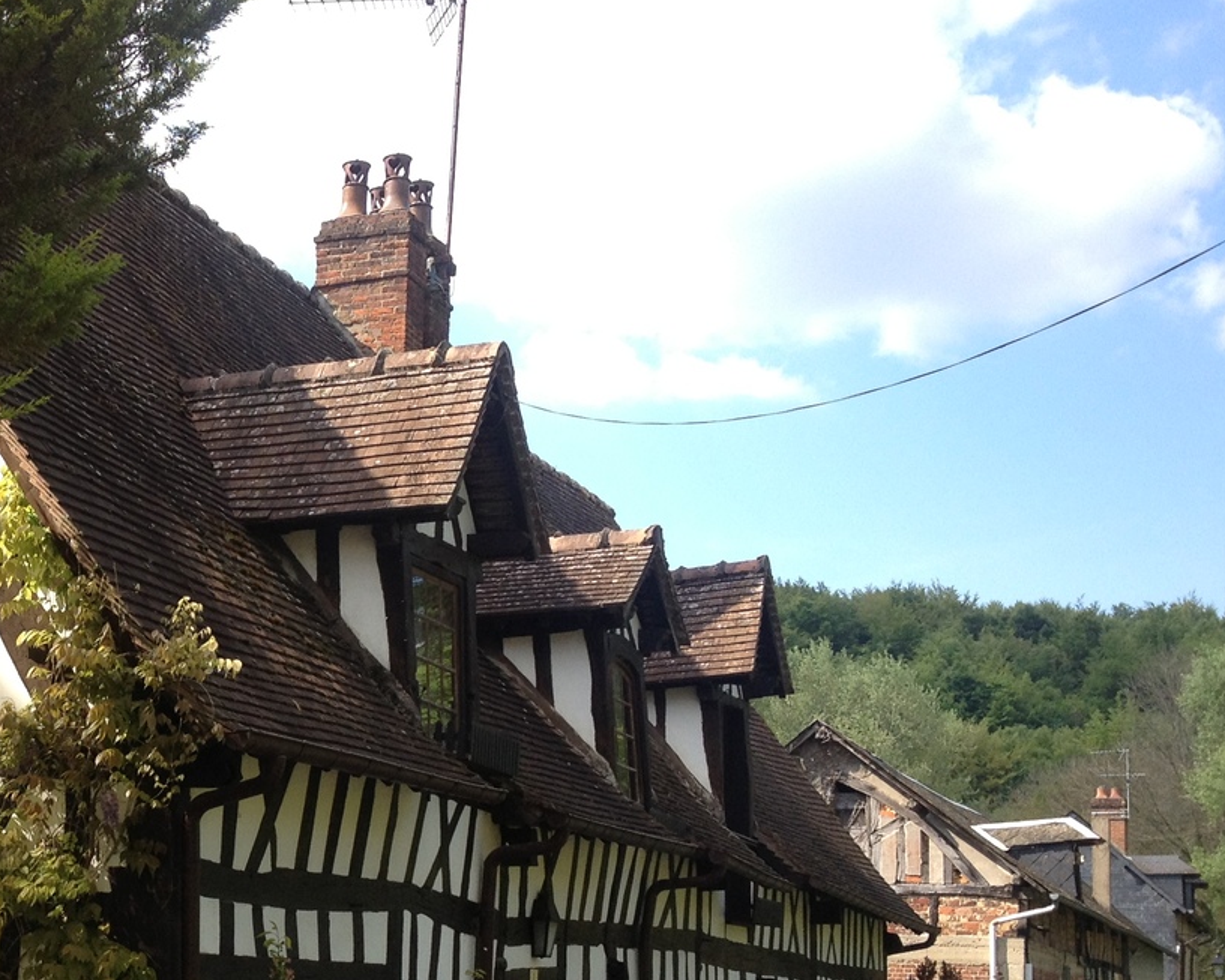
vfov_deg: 22.6
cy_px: 719
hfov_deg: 27.1
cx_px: 81
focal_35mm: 67
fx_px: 2429
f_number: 2.4
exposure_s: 1/726
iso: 50
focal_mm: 4.28
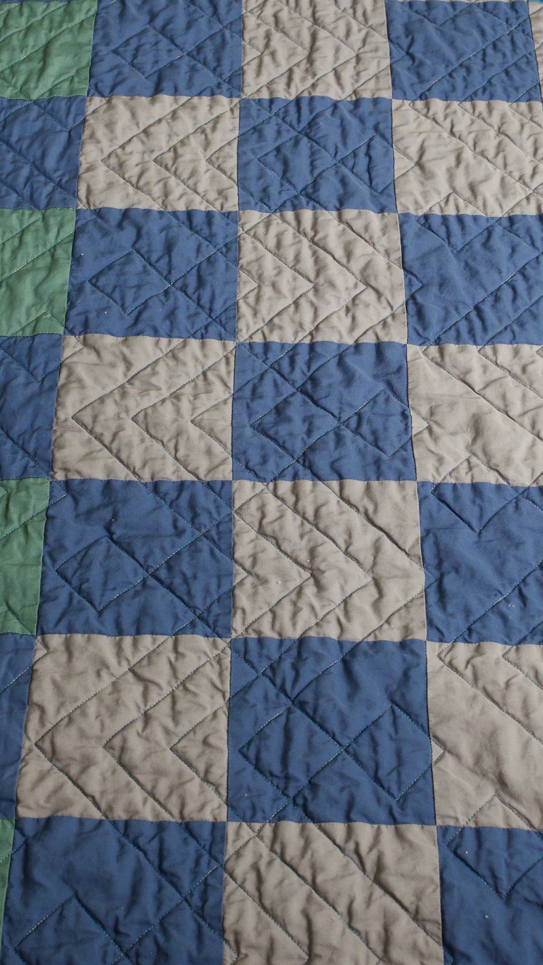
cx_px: 323
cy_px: 319
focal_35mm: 66
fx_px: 1685
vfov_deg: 31.7
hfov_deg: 18.3
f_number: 8
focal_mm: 27
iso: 400
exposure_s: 1/30
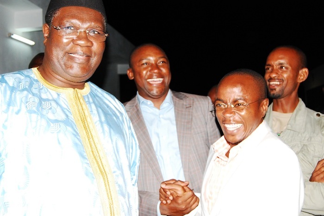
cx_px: 162
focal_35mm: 39
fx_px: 351
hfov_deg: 49.6
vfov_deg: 34.2
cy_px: 108
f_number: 4
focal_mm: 26
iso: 800
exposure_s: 1/160
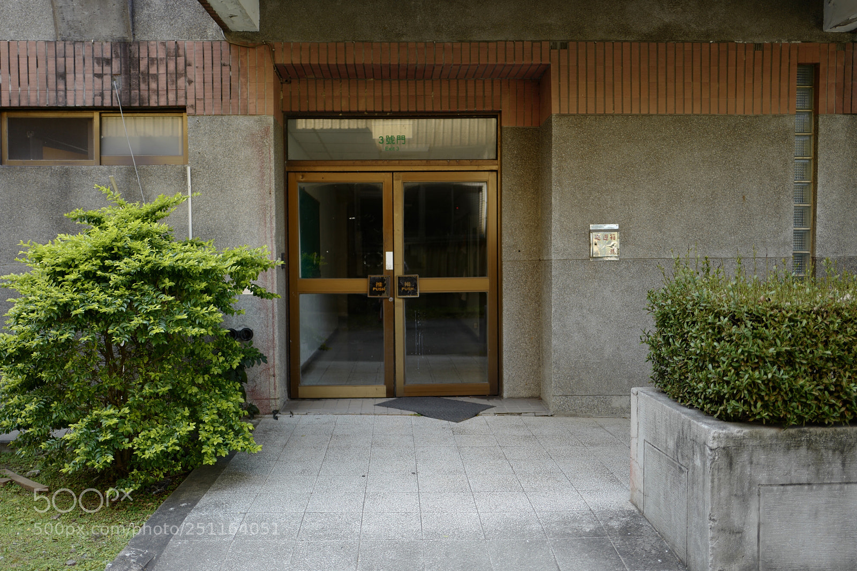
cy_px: 286
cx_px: 428
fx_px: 666
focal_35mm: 28
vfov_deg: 46.4
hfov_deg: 65.5
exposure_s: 1/400
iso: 100
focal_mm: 28
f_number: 1.7
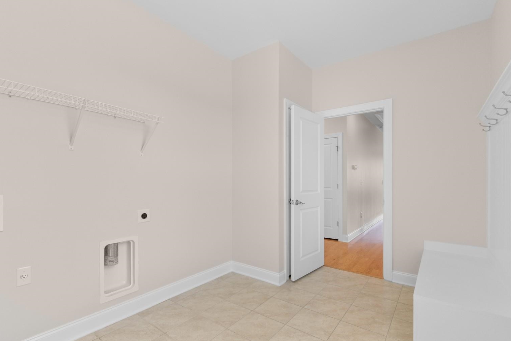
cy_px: 179
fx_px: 227
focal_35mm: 16
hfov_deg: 96.7
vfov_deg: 73.7
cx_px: 244
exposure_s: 1/15
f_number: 4.5
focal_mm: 10
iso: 100
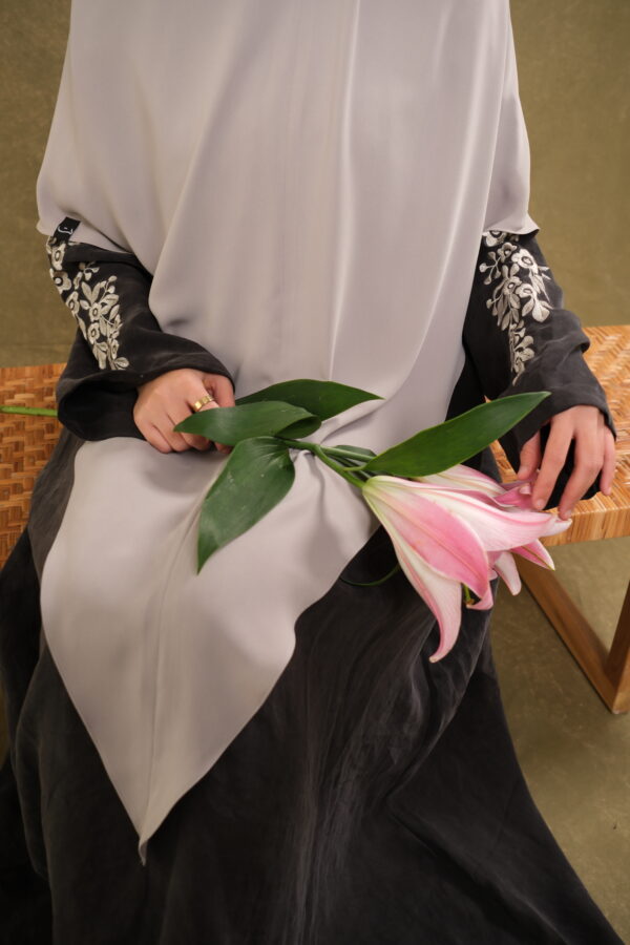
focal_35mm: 35
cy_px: 472
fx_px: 919
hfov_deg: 37.9
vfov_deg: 54.4
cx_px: 315
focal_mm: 23
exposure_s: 1/125
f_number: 3.2
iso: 160
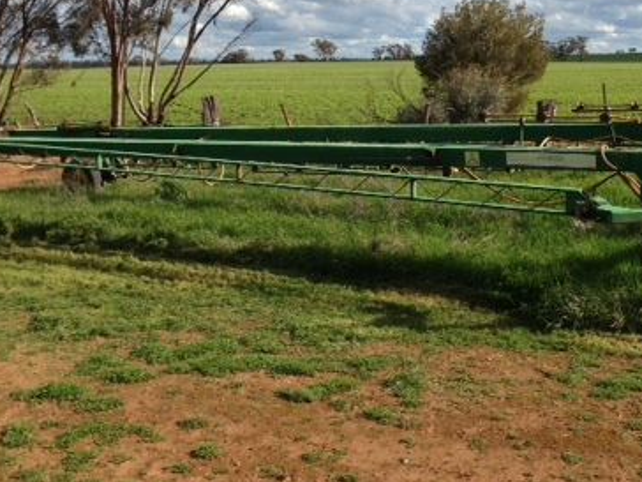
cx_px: 414
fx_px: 1076
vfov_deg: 25.1
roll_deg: -0.2
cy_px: 147
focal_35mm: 58
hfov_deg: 33.0
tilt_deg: -4.6
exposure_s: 1/1466
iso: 50
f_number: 2.4
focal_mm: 4.12
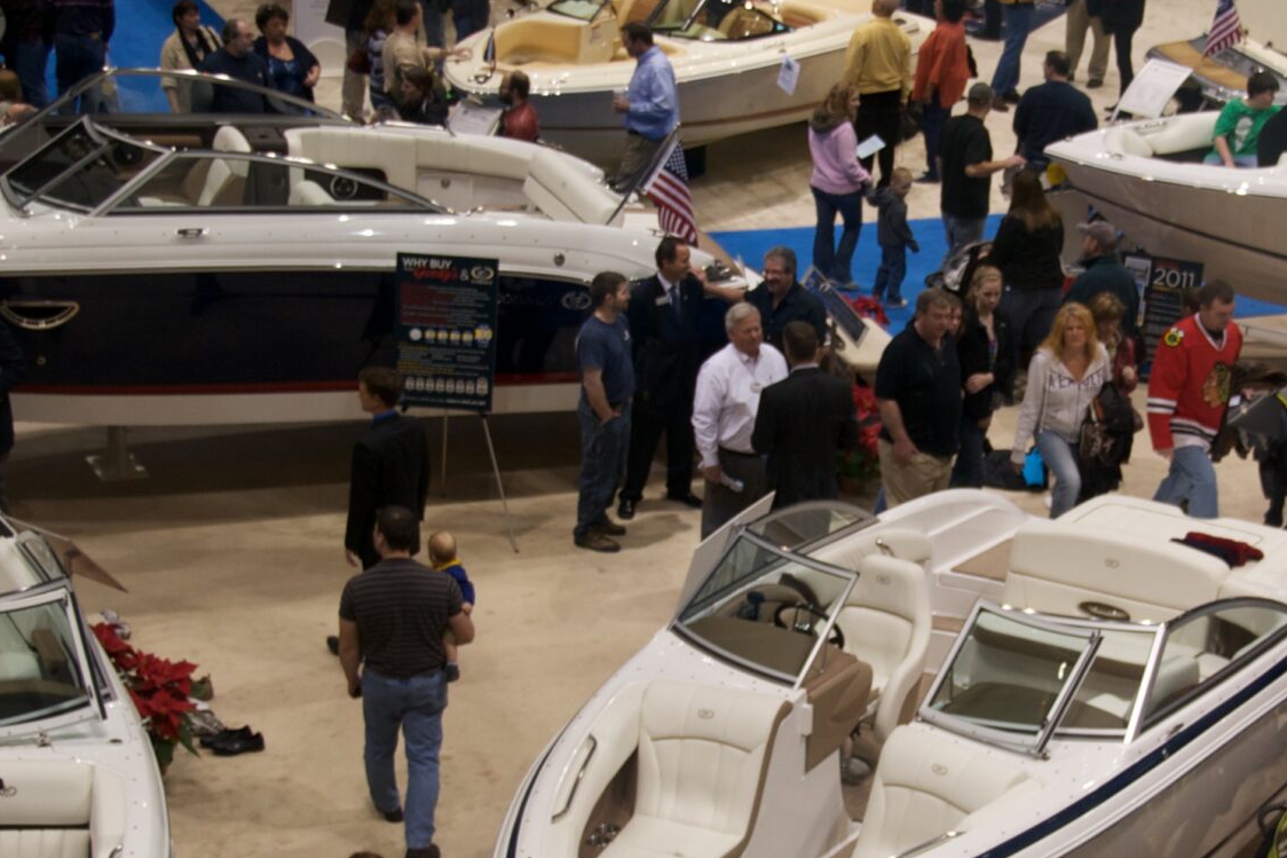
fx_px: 3293
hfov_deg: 22.0
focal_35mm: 92
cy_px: 509
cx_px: 868
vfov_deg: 14.8
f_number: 4
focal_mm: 27
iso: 250
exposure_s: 1/60
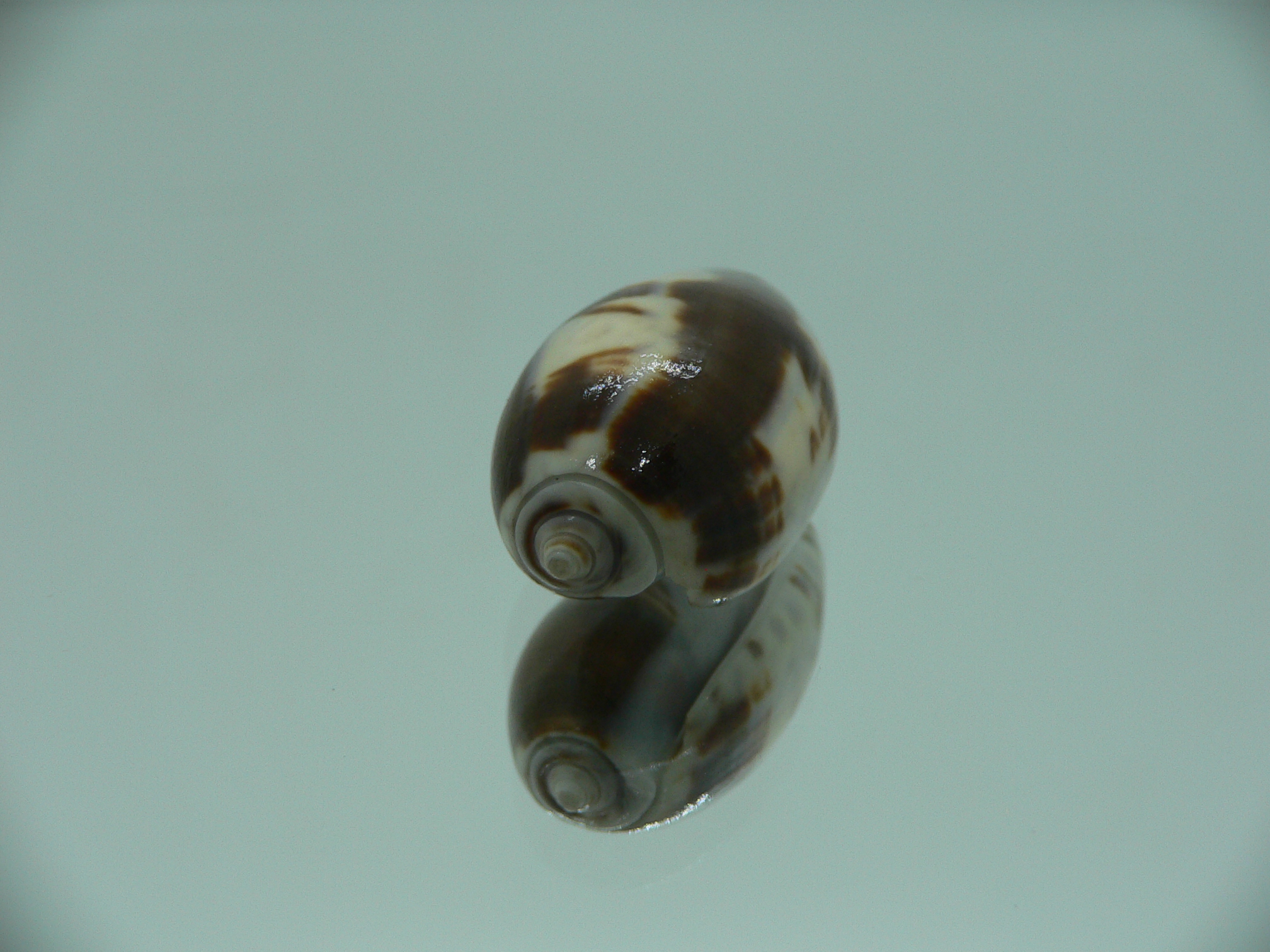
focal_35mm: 35
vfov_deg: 40.7
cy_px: 476
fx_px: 1284
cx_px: 635
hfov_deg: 52.6
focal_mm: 4.6
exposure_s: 1/60
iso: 80
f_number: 2.8
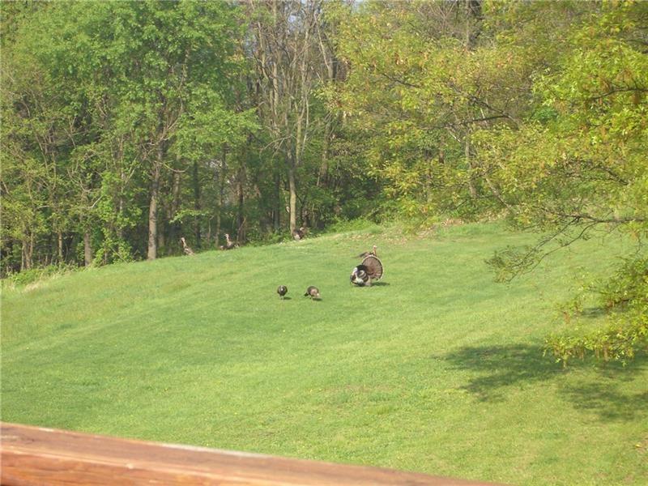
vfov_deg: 14.1
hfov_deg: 18.7
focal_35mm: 105
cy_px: 243
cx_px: 324
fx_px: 1966
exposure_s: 1/160
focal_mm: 17.4
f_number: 4.8
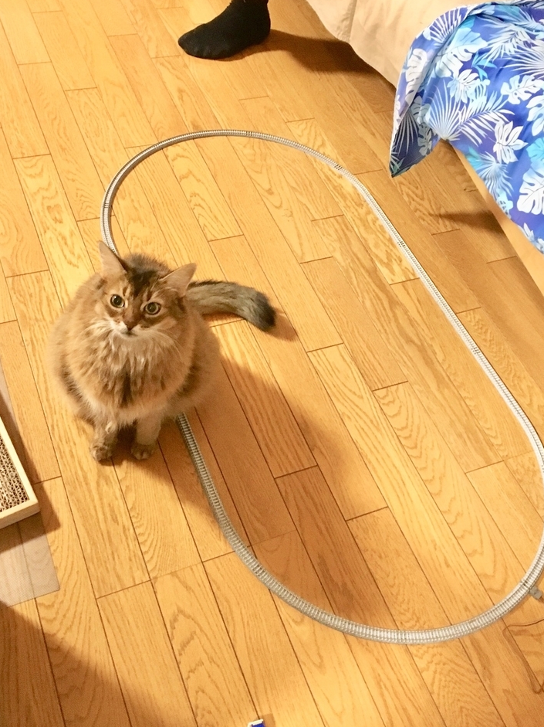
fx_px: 776
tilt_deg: -49.7
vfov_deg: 50.1
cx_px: 257
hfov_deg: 38.6
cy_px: 327
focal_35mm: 37
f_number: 2.2
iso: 200
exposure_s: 1/15
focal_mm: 4.15
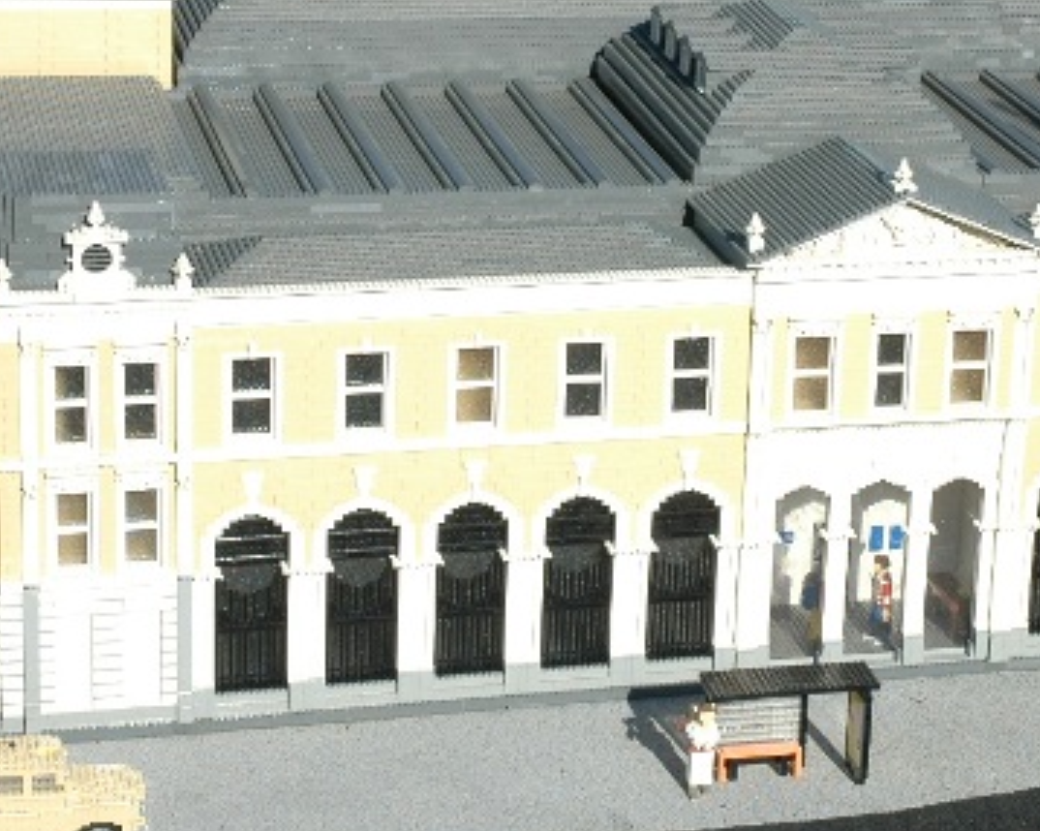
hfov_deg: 17.4
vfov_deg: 14.0
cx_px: 752
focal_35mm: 110
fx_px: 3385
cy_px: 241
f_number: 13
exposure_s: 1/125
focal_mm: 35
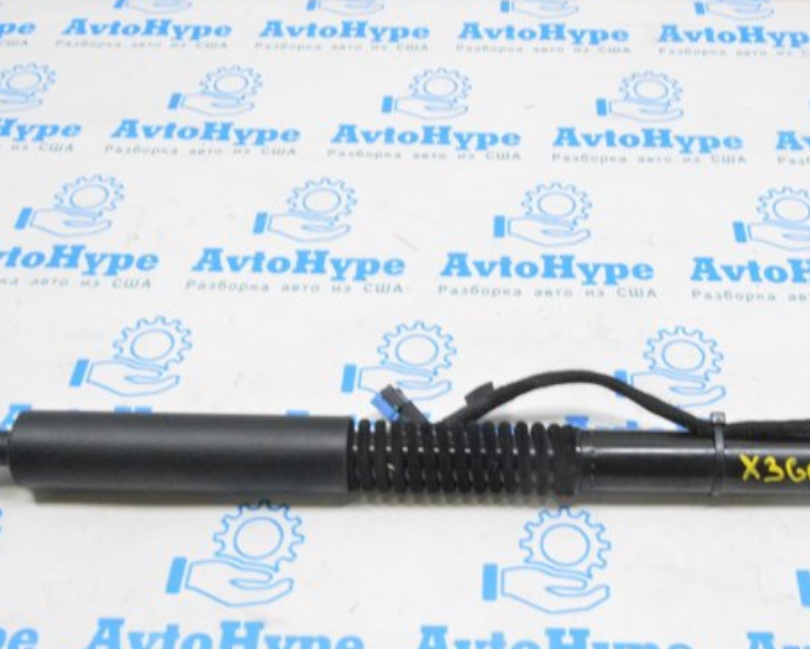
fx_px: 1095
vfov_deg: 33.0
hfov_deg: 40.4
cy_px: 355
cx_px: 490
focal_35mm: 46
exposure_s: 1/15
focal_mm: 23
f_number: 20
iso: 6400
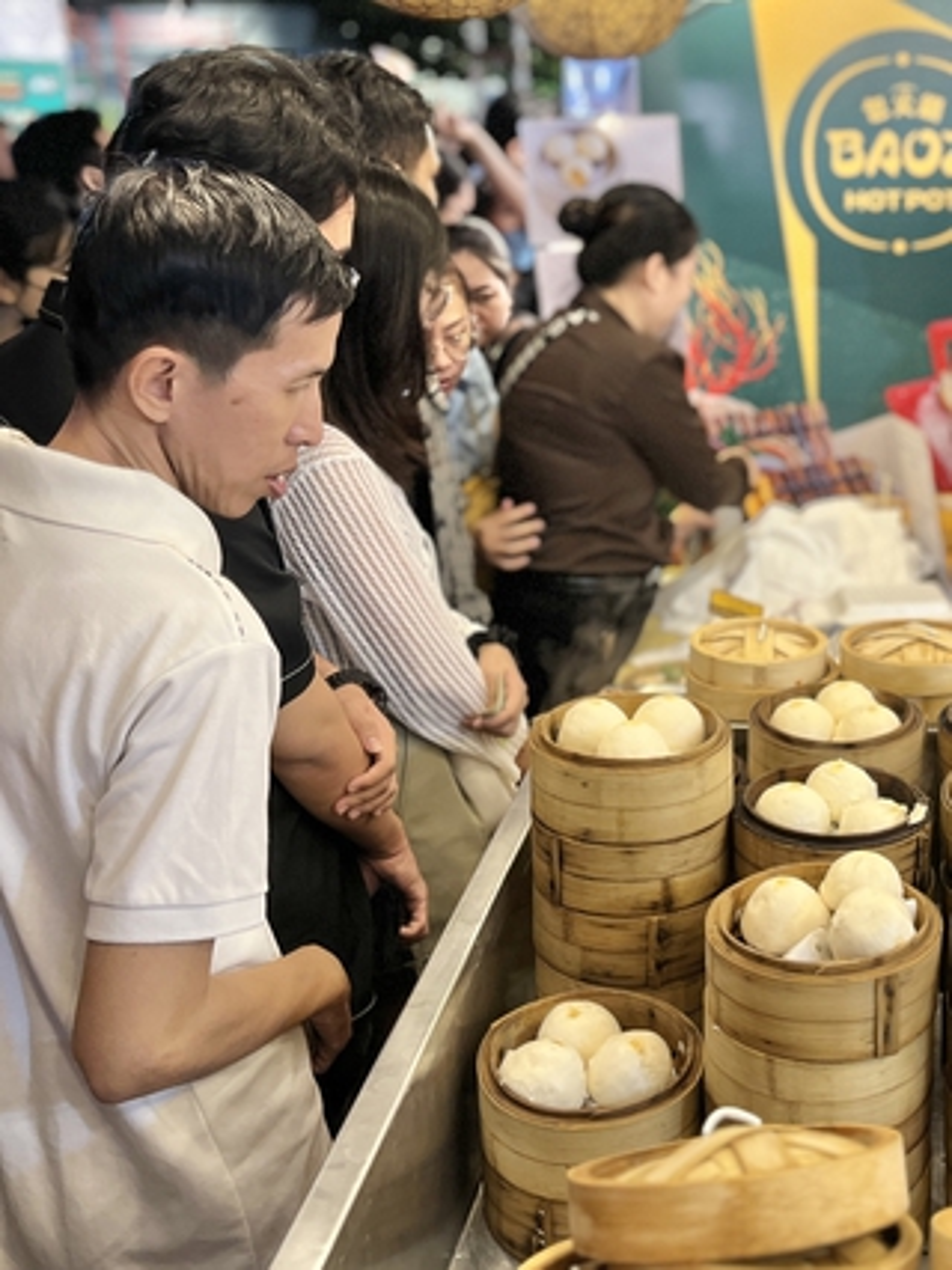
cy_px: 635
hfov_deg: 53.0
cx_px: 476
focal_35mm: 26
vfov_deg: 67.3
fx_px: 954
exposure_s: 1/50
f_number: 1.6
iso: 160
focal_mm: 5.1
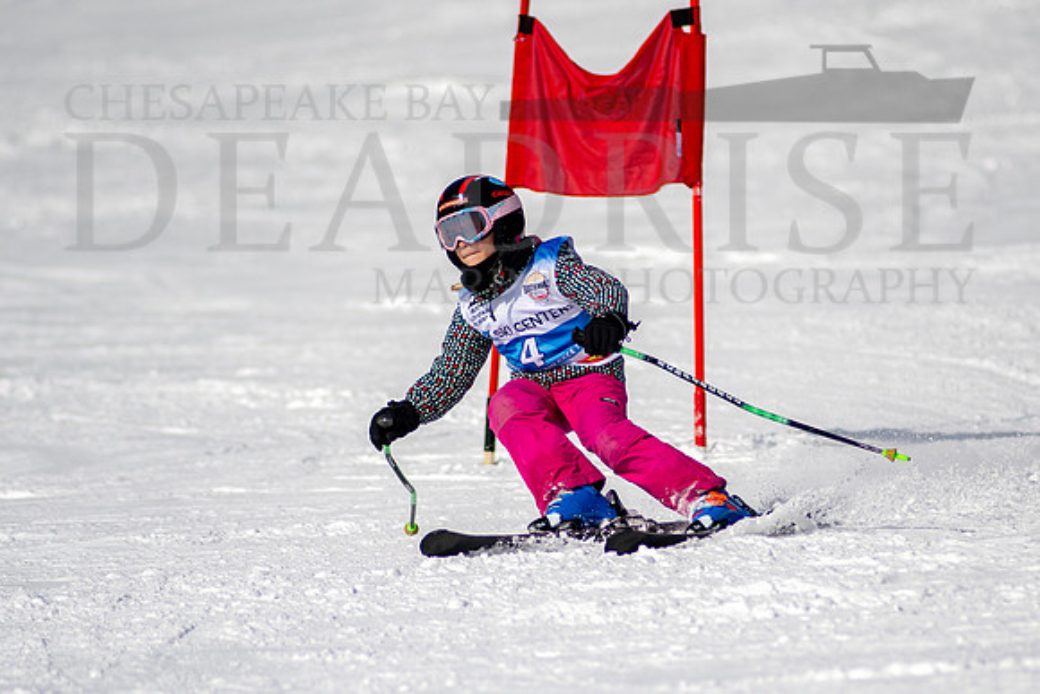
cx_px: 584
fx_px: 16560
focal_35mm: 573
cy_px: 414
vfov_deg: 2.4
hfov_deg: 3.6
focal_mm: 300
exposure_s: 1/6400
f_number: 2.8
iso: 100
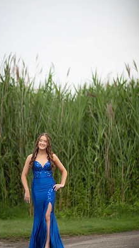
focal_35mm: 102
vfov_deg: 20.9
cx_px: 45
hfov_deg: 11.9
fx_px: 668
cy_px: 138
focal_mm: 85
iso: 100
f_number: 1.3
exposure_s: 1/3200
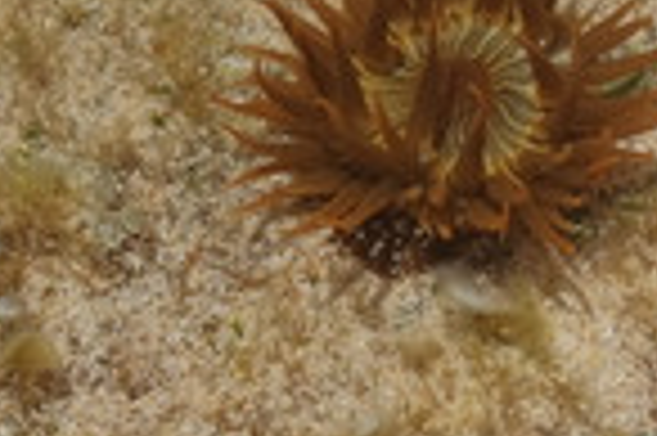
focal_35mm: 180
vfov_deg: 7.6
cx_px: 436
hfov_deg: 11.4
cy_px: 34
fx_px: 3281
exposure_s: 1/420
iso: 200
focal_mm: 27
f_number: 7.1
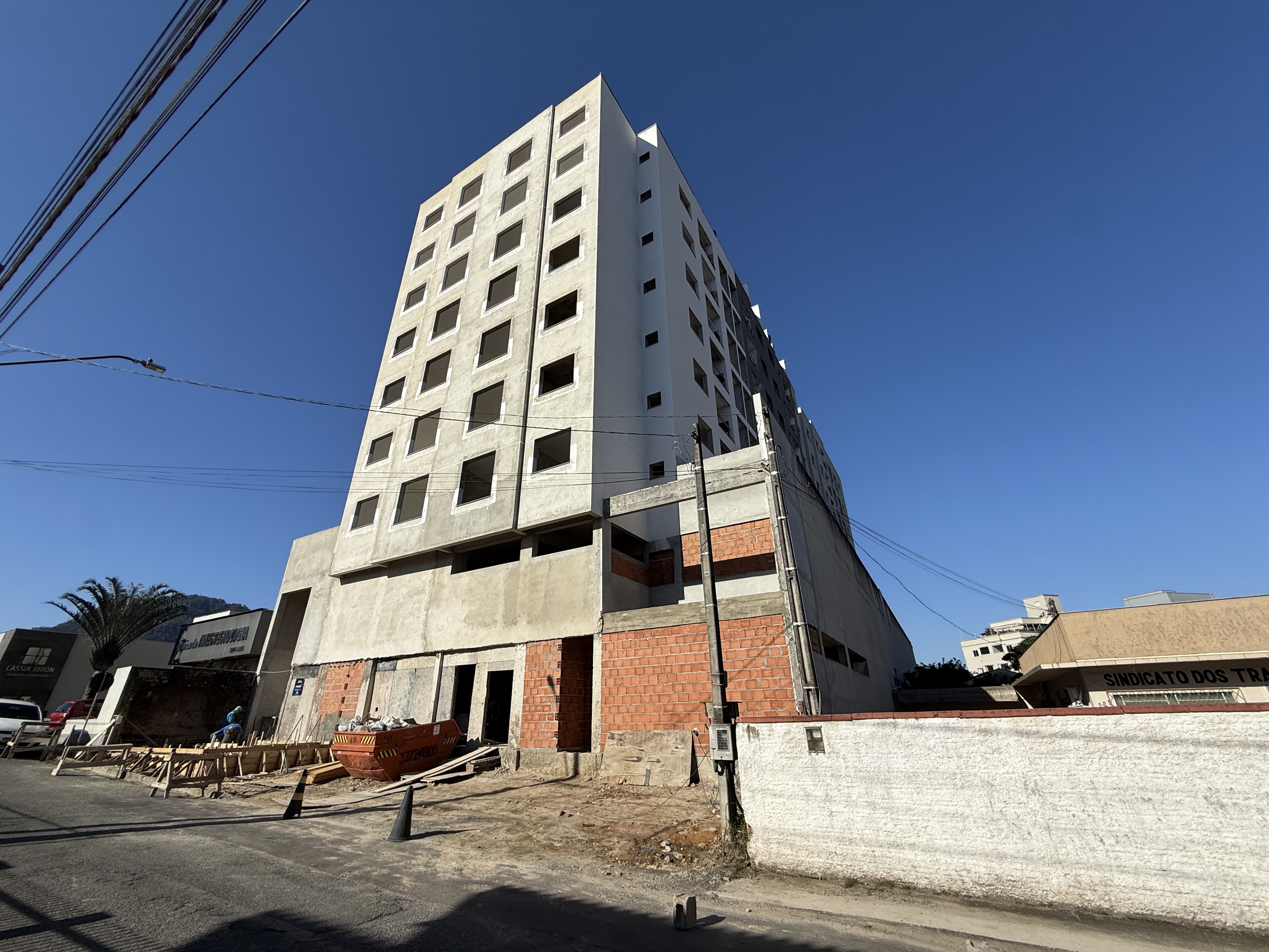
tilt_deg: +26.5
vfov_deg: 85.7
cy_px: 476
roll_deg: +0.8
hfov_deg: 102.1
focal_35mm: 14
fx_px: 513
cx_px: 634
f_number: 2.2
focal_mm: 2.22
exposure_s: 1/3663
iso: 50
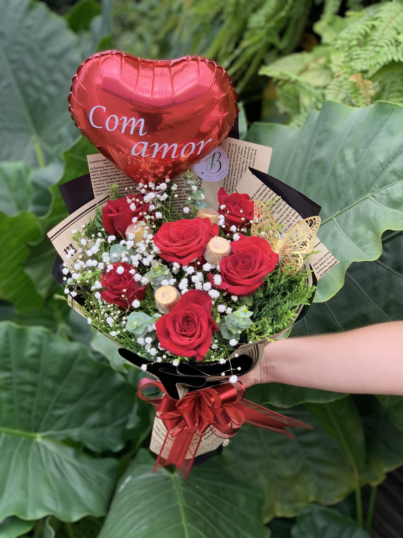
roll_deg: -0.3
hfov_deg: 28.0
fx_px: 807
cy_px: 269
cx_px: 202
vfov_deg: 36.8
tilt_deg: -8.1
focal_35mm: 52
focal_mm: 6
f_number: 2.4
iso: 16
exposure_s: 1/122
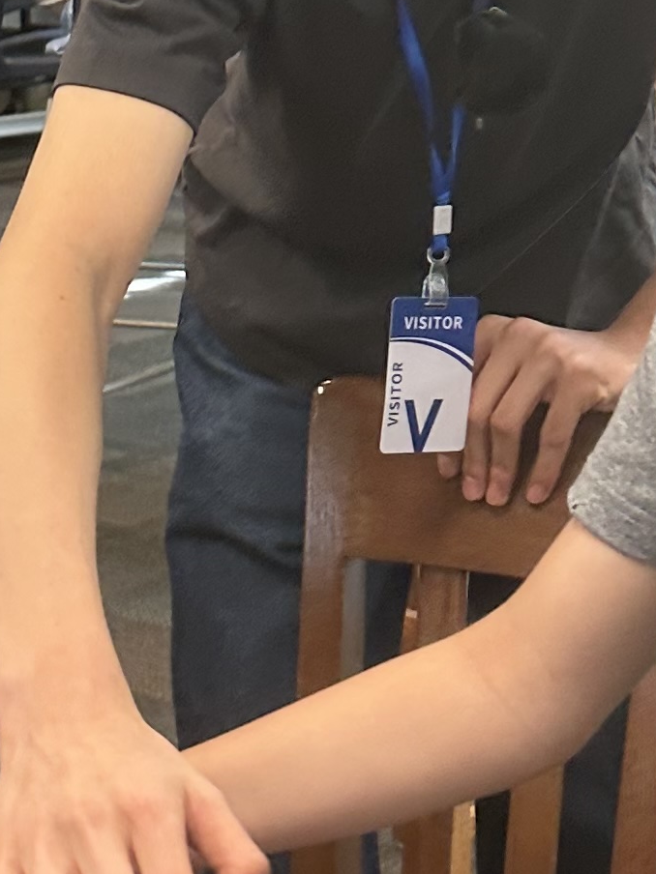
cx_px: 58
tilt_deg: -12.7
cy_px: 196
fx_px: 2704
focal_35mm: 107
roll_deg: -2.4
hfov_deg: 13.7
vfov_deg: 18.2
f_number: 1.78
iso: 160
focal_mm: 6.86
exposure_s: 1/44
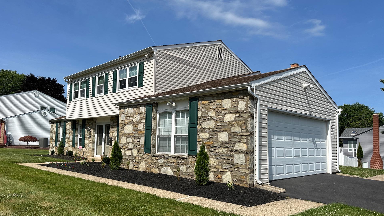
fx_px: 285
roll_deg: -1.4
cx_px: 182
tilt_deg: +3.1
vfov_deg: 41.3
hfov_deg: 67.9
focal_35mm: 28
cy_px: 130
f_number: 1.78
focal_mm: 6.86
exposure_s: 1/6211
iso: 80
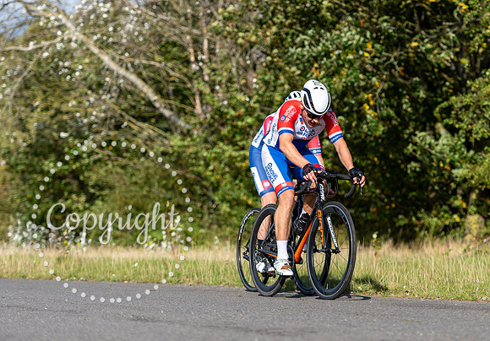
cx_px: 303
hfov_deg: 14.0
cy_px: 148
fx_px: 1988
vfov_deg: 9.8
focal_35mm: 144
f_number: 2.8
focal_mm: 110
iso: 160
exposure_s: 1/2500
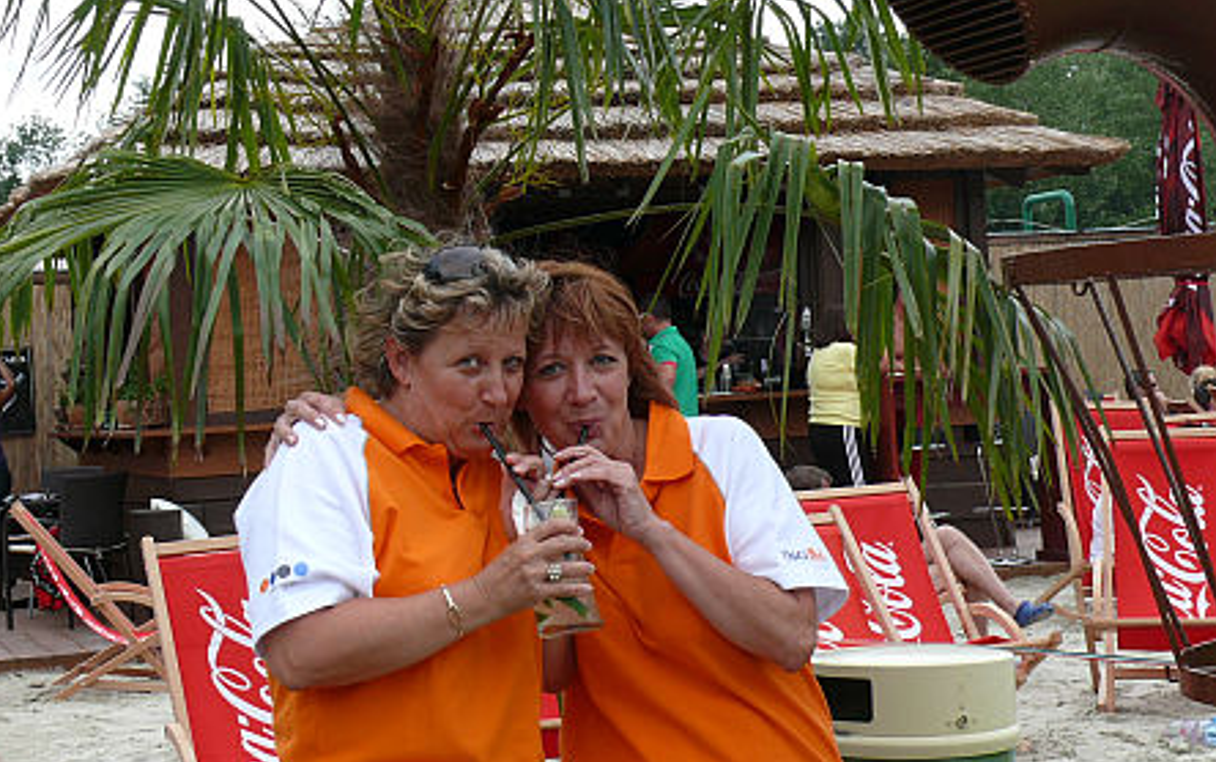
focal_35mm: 72
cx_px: 603
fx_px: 2387
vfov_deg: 18.1
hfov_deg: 28.6
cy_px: 403
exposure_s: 1/200
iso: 100
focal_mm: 10.6
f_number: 5.6
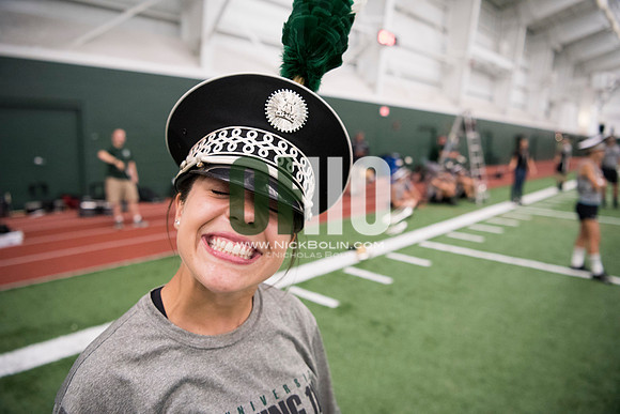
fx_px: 413
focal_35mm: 24
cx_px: 310
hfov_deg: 73.7
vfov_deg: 53.2
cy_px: 207
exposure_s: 1/200
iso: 3200
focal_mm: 24
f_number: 3.2
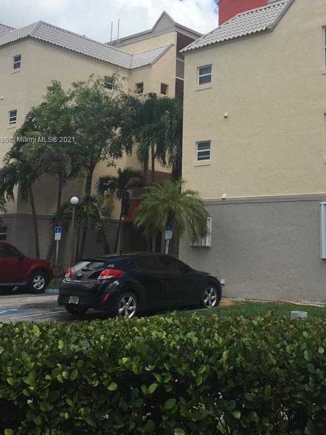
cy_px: 140
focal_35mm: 46
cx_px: 229
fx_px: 578
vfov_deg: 40.7
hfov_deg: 31.1
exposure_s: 1/2475
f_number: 2.2
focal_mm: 4.15
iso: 32
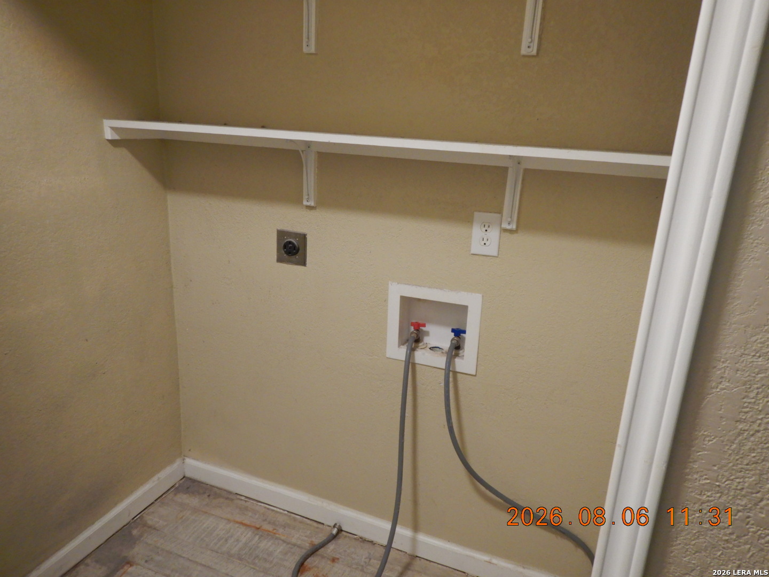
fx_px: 533
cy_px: 288
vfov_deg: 56.8
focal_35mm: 24
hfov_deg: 71.6
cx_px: 384
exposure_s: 1/30
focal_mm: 4.3
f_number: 2.8
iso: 360
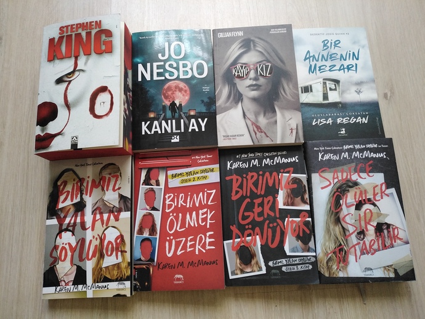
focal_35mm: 26
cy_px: 160
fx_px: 319
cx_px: 212
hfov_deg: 67.3
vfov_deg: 53.1
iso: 308
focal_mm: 3.62
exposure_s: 1/30
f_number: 1.8
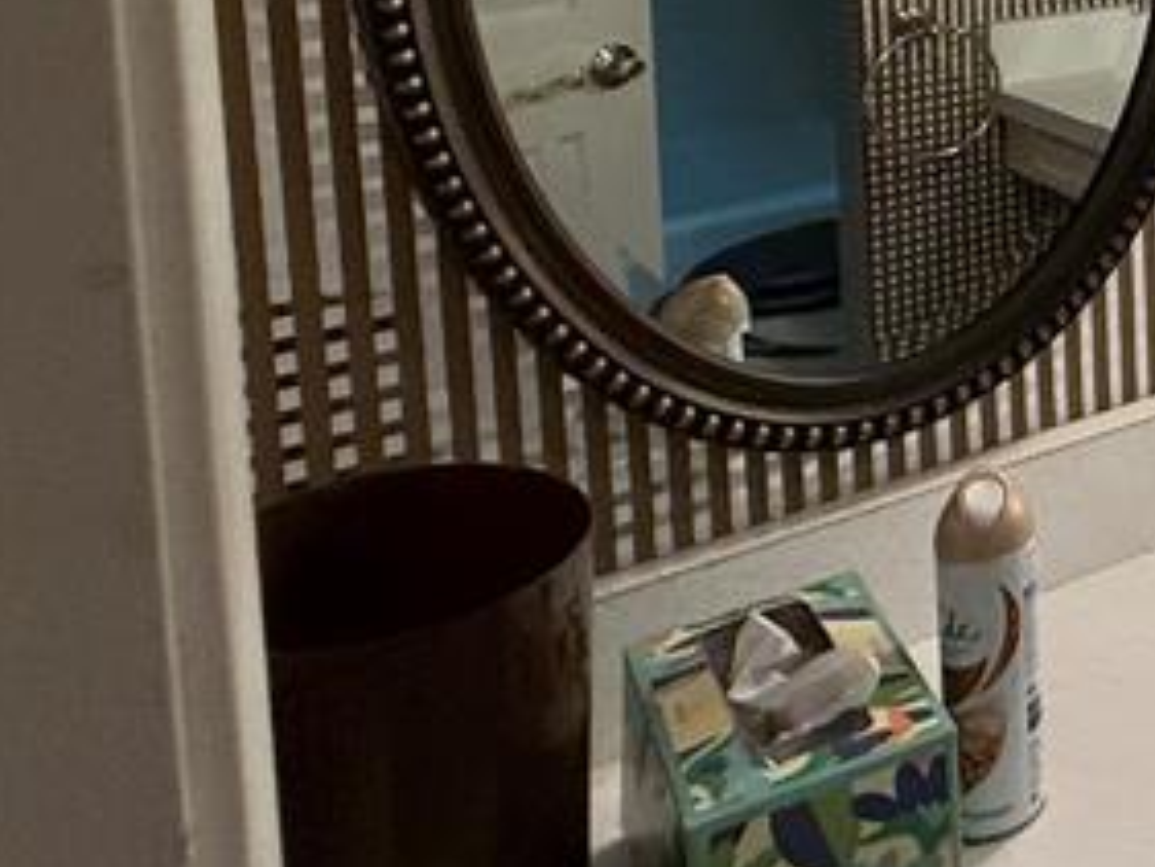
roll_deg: +0.0
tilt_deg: -4.8
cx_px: 1878
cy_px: -164
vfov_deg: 25.7
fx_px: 1702
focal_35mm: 51
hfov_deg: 24.8
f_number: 2.2
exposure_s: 1/120
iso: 200
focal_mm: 2.22
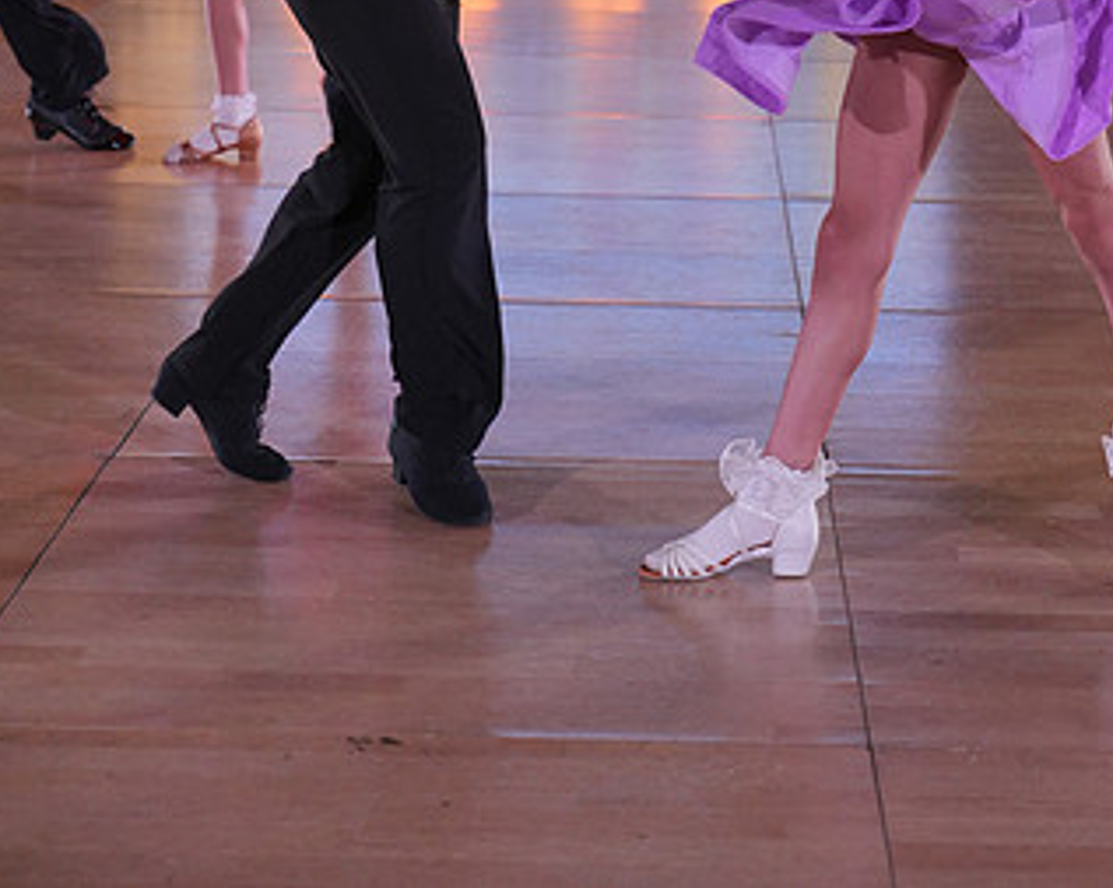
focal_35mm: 86
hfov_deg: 22.2
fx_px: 2830
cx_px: 627
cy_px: -126
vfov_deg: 17.2
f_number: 4
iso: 1250
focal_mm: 50
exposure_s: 1/500
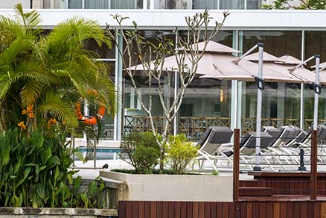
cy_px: 102
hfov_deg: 7.8
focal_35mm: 263
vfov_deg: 5.2
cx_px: 231
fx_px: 2381
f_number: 9
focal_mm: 120
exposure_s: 1/500
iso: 320
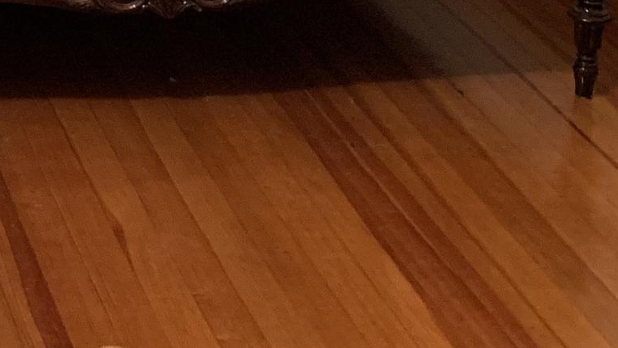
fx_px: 1819
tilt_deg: -8.5
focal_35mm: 111
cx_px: -73
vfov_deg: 10.0
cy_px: -373
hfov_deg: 18.5
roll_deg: -1.2
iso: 320
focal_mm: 4.25
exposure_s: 1/40
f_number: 1.8
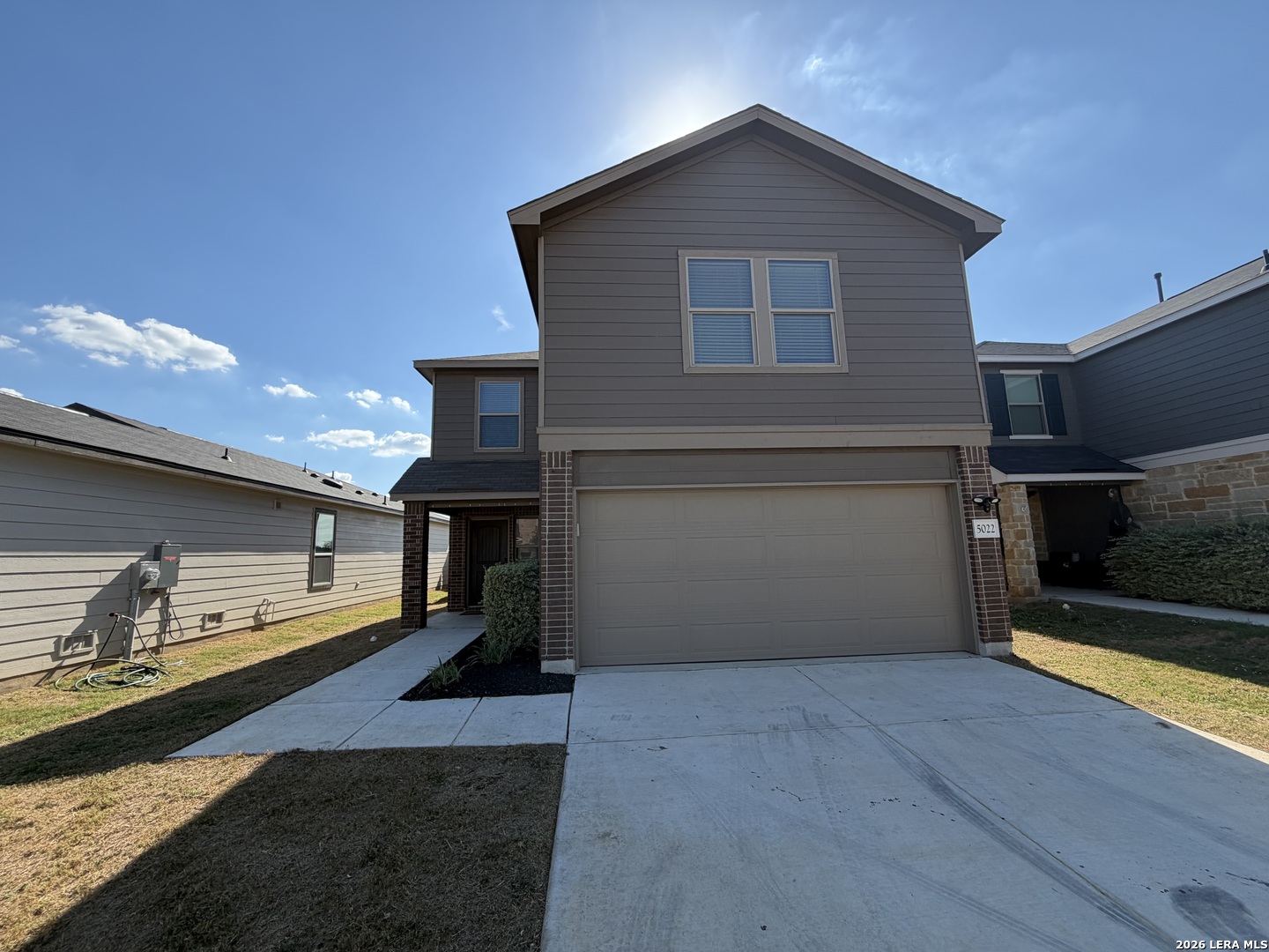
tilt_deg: +12.9
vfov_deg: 85.7
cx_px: 634
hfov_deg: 102.1
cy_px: 476
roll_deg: +0.0
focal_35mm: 14
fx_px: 513
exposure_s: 1/770
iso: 25
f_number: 2.2
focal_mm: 2.22
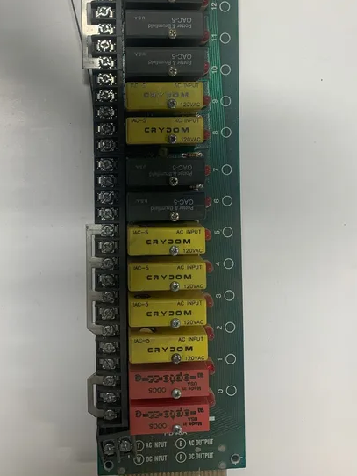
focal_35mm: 36
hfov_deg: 39.6
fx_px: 495
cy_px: 171
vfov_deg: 50.7
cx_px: 157
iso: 64
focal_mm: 4.25
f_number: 1.8
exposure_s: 1/120
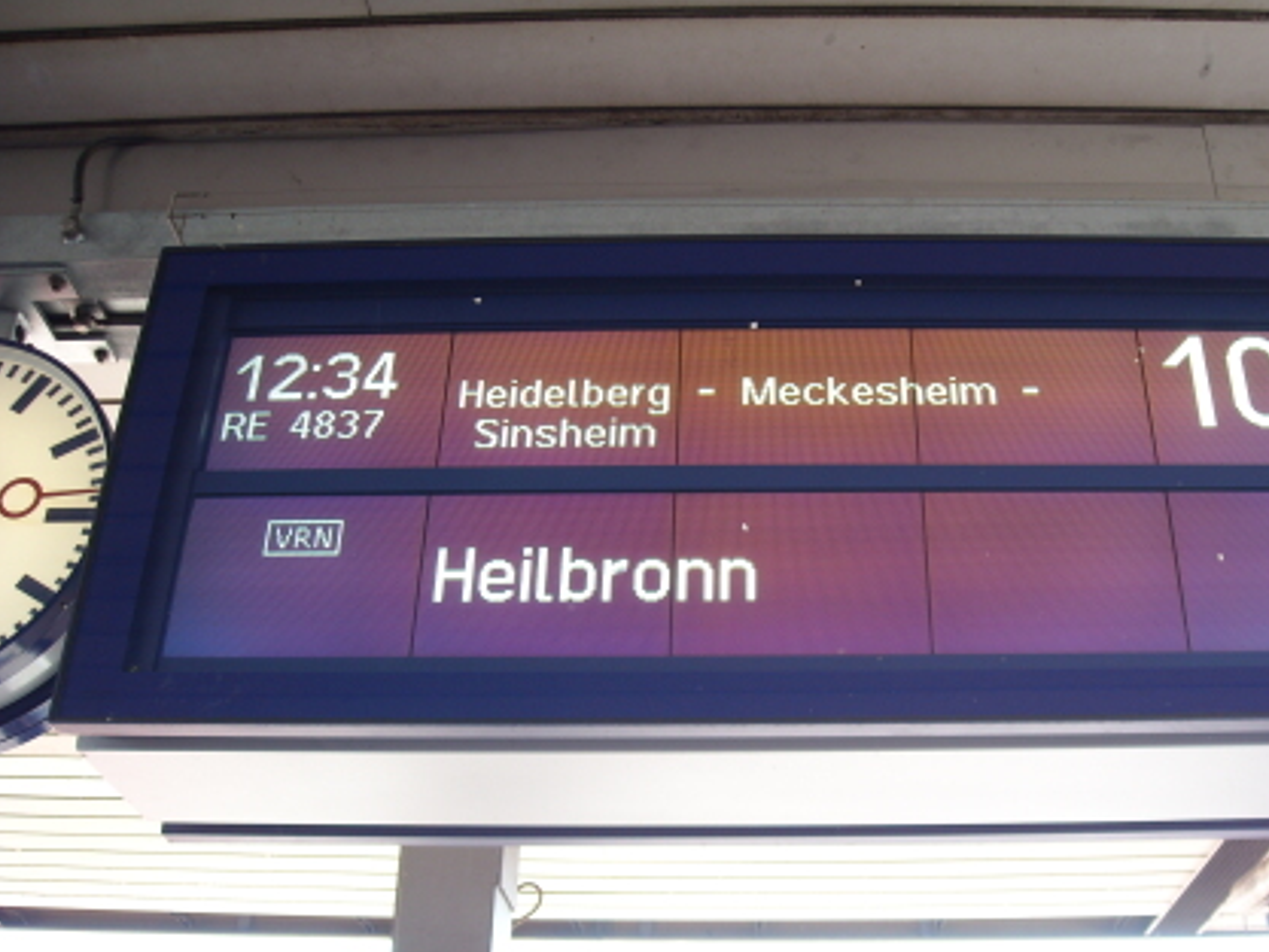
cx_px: 743
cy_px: 561
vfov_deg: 34.3
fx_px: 1540
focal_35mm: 42
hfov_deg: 44.6
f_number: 2.8
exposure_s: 1/60
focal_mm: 5.7
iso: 73
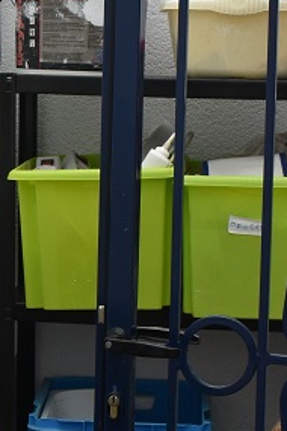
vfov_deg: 14.8
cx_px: -29
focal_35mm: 139
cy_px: 194
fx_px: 1662
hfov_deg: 9.8
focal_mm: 22
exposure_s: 1/500
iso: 320
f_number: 8
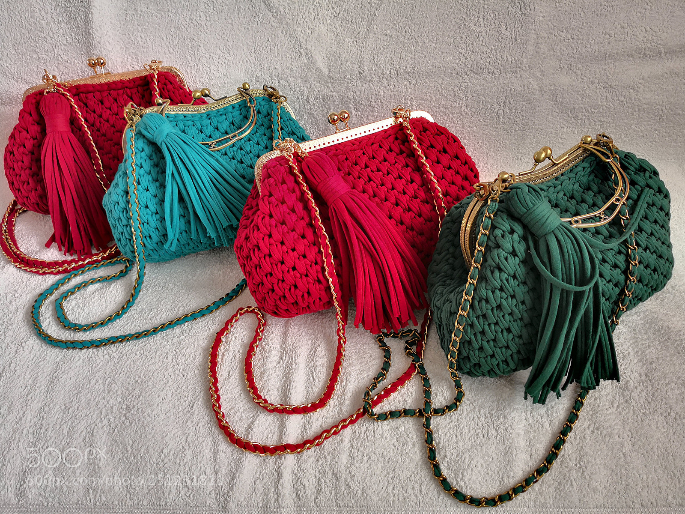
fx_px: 534
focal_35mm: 27
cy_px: 257
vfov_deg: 51.4
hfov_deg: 65.3
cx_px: 342
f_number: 1.6
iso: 125
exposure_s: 1/50
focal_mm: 3.95
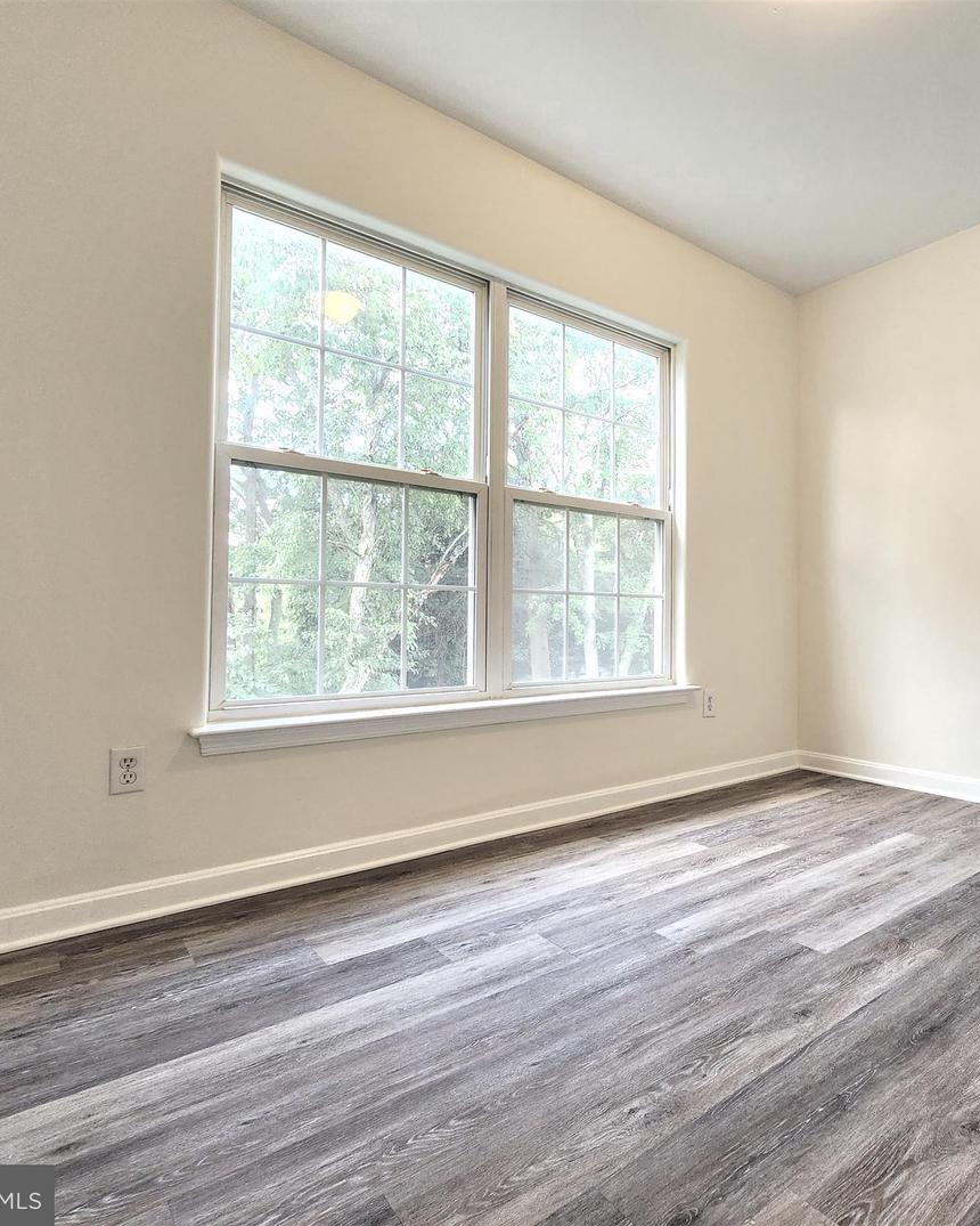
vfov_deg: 89.6
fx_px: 616
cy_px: 614
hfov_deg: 73.9
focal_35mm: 17
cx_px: 675
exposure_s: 1/60
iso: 160
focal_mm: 2.2
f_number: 2.2
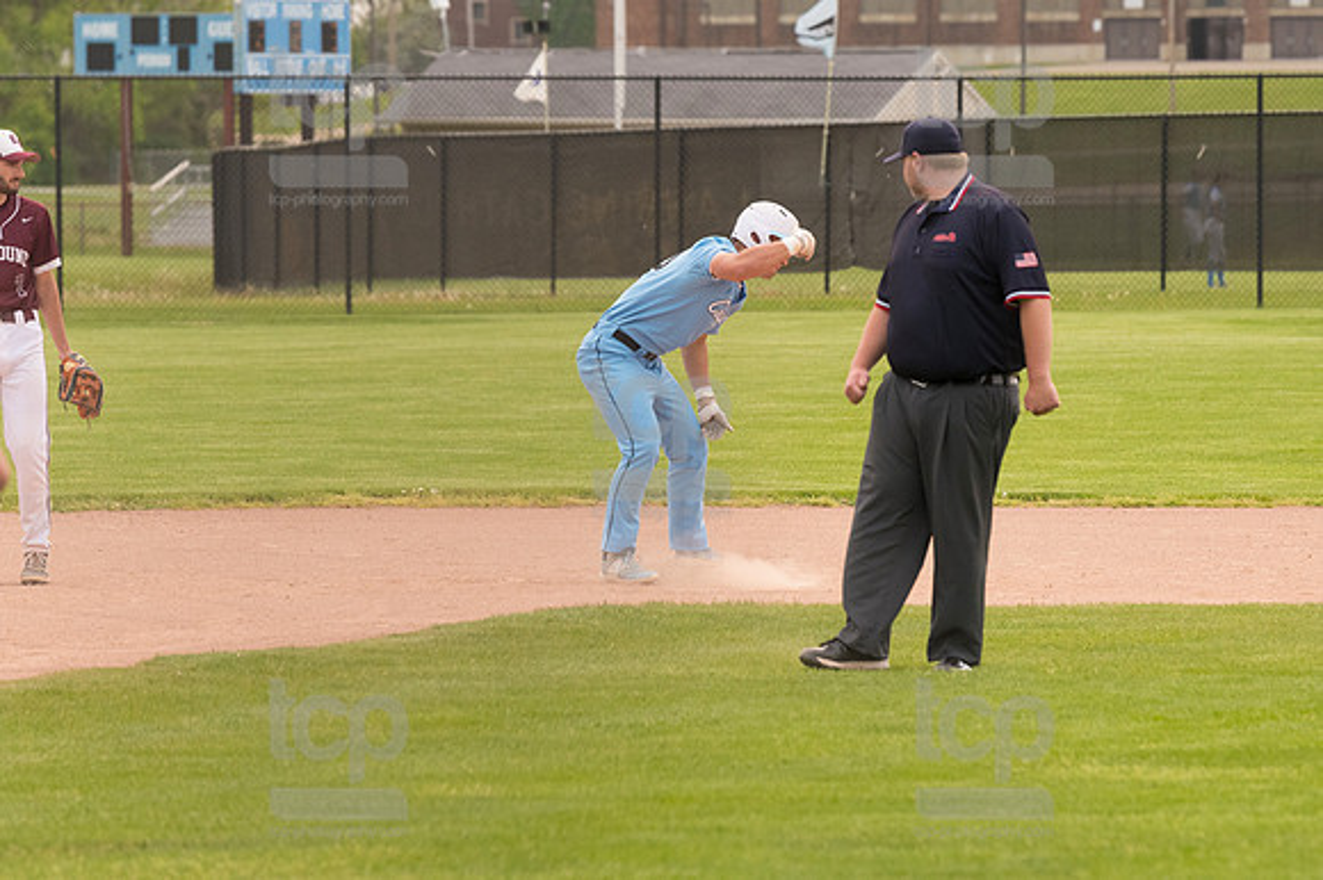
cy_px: 440
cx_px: 662
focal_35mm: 300
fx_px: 11018
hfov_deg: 6.9
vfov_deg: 4.6
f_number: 5.6
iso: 1000
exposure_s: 1/2000
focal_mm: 200
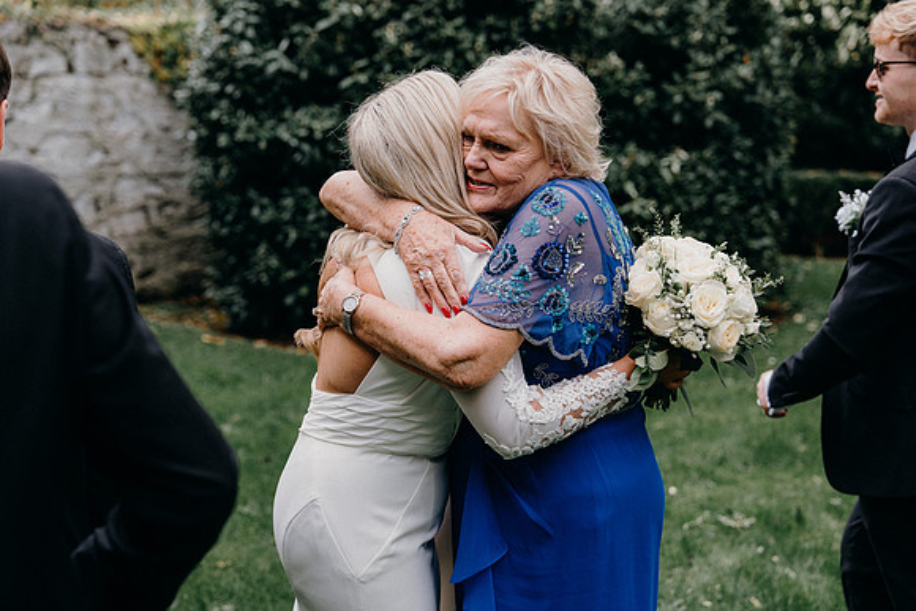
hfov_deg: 28.8
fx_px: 1781
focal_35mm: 70
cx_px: 458
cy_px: 306
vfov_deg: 19.5
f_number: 3.5
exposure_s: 1/200
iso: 125
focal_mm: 70
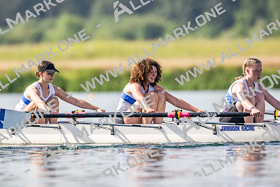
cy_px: 94
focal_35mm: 600
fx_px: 4668
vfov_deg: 2.3
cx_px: 140
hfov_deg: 3.4
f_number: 5.6
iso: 320
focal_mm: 600
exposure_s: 1/2500
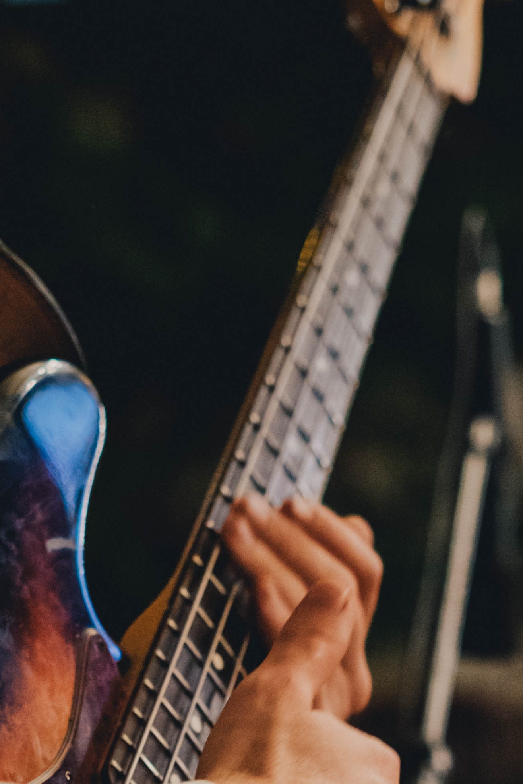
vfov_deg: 12.9
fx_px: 3312
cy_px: 1116
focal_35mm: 152
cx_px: 185
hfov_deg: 9.0
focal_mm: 50
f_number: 2.8
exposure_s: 1/160
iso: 2500
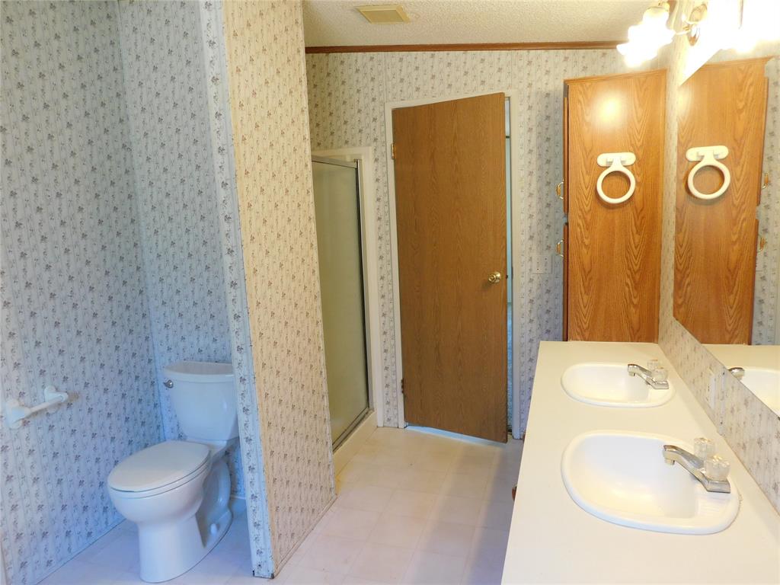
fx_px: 518
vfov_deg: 58.9
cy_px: 292
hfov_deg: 73.9
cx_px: 390
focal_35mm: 23
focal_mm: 4
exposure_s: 1/30
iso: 200
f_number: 3
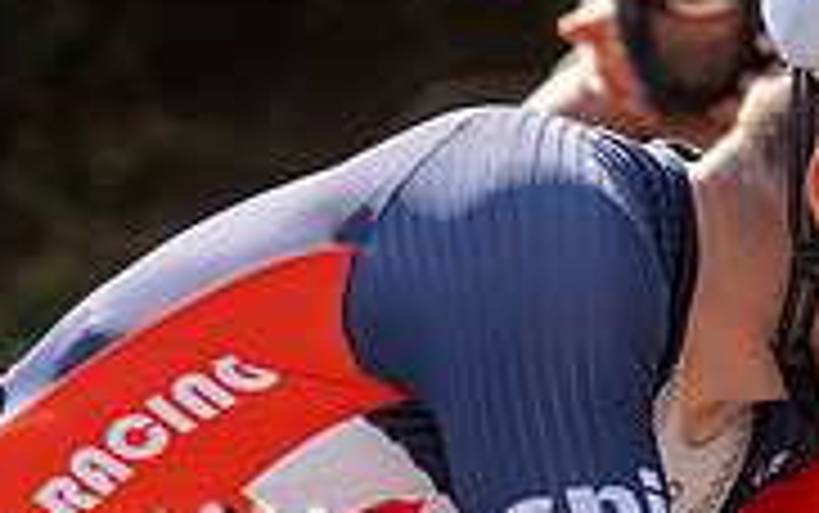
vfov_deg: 2.6
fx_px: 11189
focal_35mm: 501
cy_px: 604
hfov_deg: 4.2
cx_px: 897
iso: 250
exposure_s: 1/1000
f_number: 3.5
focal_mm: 125
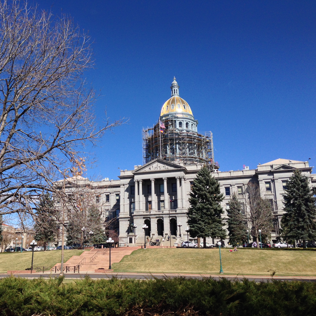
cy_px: 158
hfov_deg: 42.4
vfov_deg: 42.8
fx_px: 403
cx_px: 114
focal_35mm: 39
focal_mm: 4.12
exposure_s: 1/1695
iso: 50
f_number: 2.4
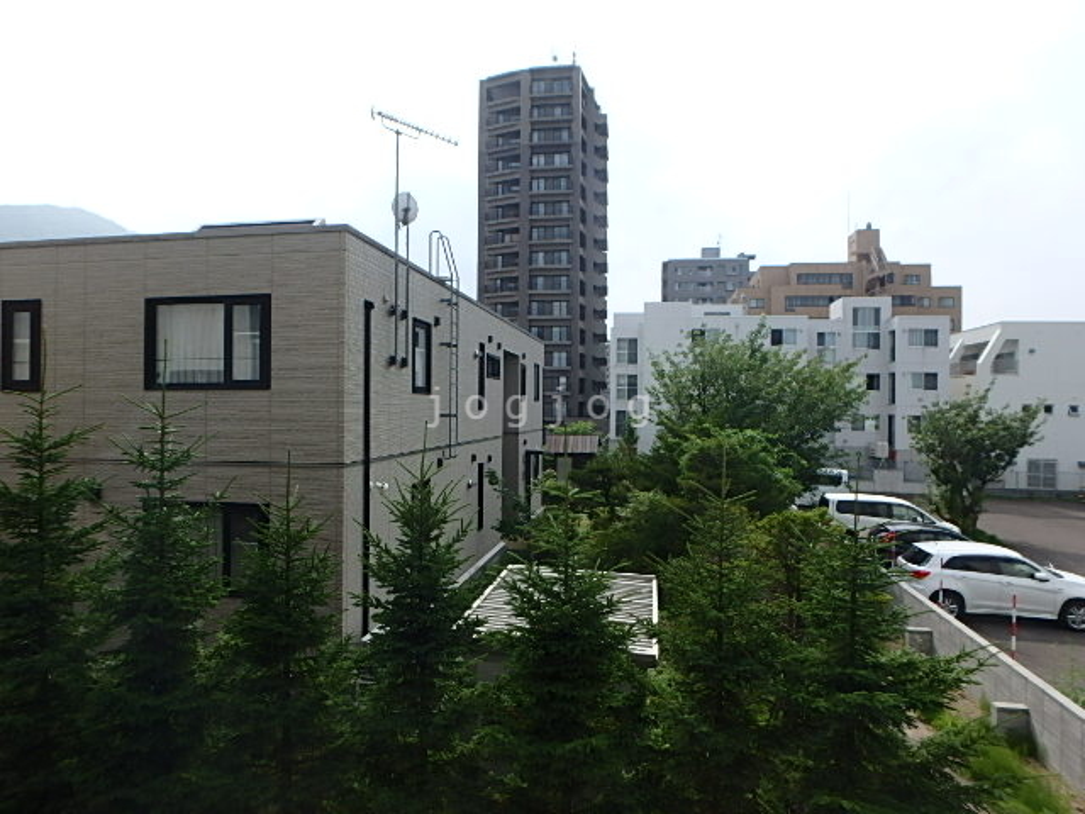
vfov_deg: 63.4
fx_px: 658
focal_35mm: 21
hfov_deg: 79.0
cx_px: 542
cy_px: 407
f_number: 3.5
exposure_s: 1/1250
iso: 125
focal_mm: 3.7
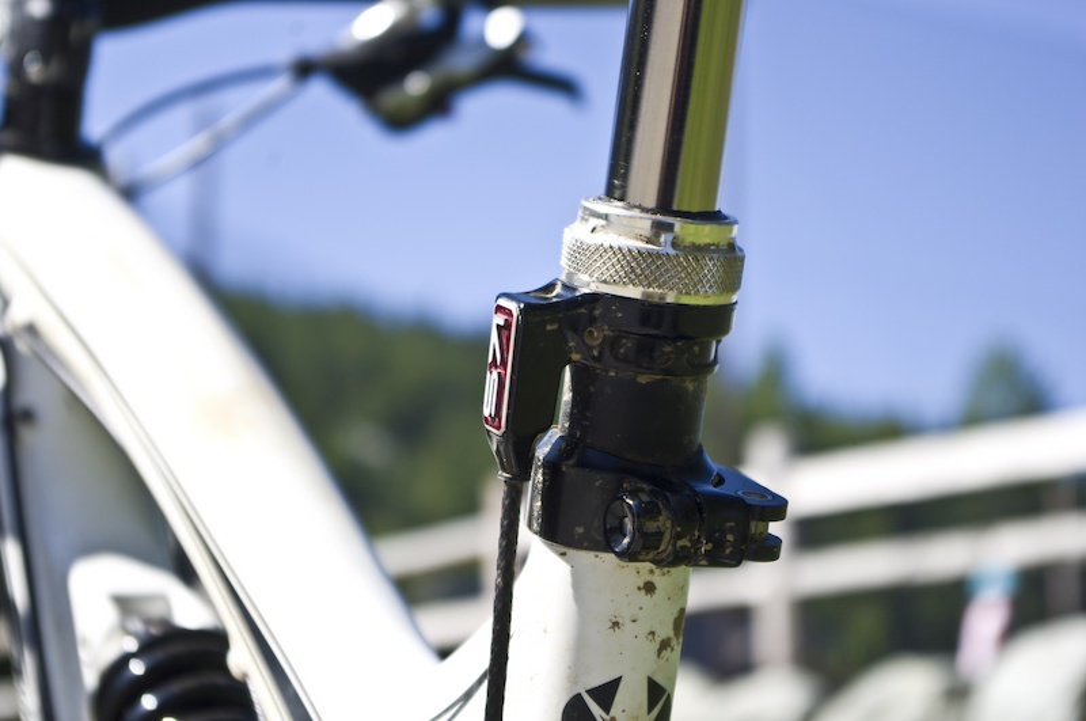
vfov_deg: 16.6
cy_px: 360
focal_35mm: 82
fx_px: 2470
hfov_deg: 24.8
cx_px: 543
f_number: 5.6
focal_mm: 55
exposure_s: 1/500
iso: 200
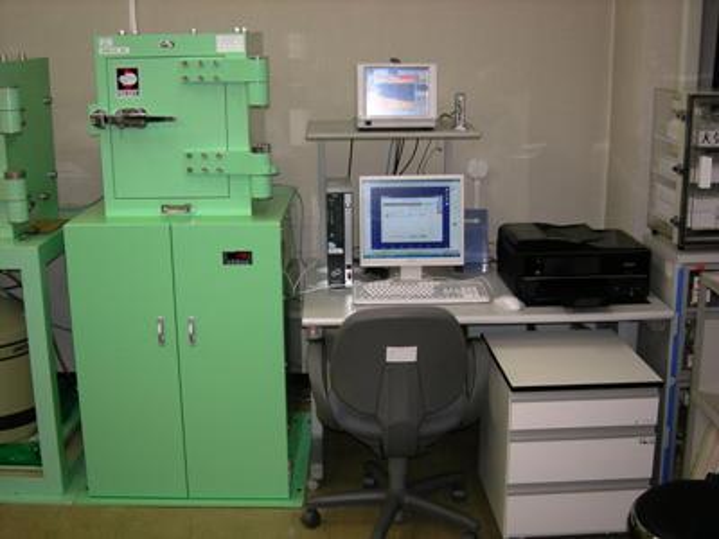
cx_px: 360
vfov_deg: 32.9
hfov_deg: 42.9
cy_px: 270
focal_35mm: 44
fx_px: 914
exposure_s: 1/60.1
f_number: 2.9
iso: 64
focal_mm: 9.1
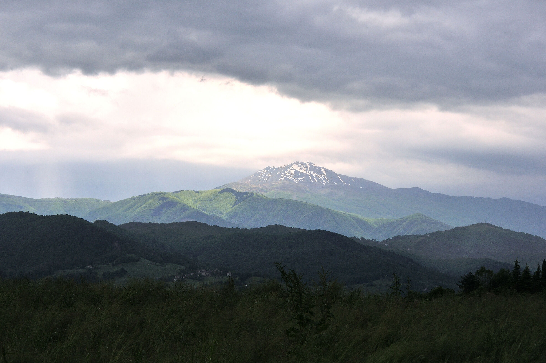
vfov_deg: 11.7
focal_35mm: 117
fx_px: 1772
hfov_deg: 17.5
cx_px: 273
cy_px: 182
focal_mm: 78
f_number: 8
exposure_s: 1/640
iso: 200
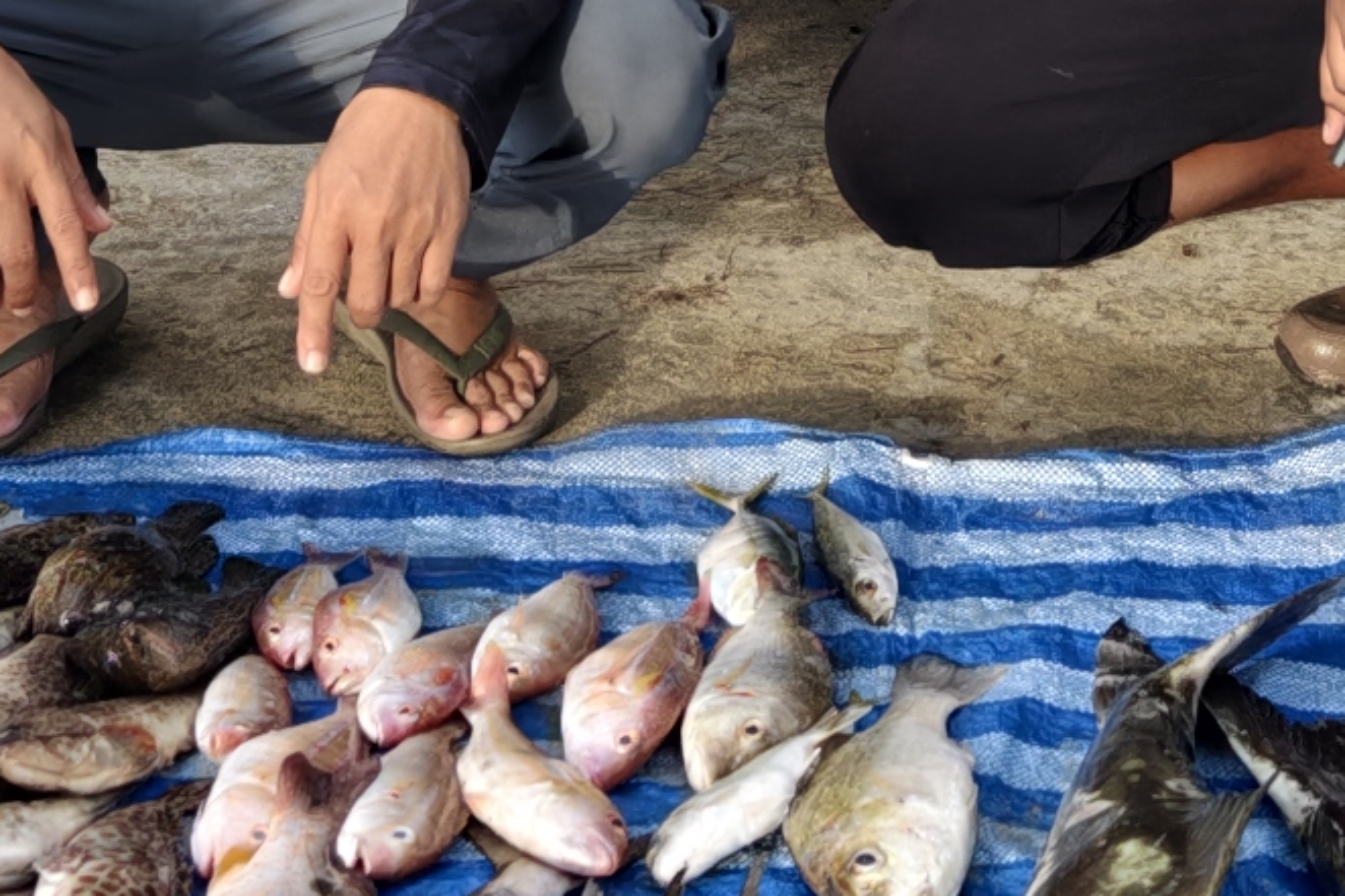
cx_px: 918
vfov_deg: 9.1
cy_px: -219
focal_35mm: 148
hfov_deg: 13.8
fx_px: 5528
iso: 50
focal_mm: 8.67
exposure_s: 1/505
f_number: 1.75
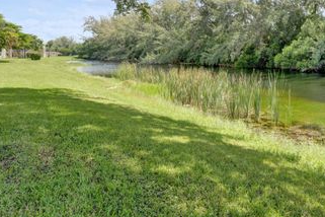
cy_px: 54
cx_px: 249
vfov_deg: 44.8
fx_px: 253
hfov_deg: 61.3
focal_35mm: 28
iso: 1600
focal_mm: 18
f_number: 13
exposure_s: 1/400
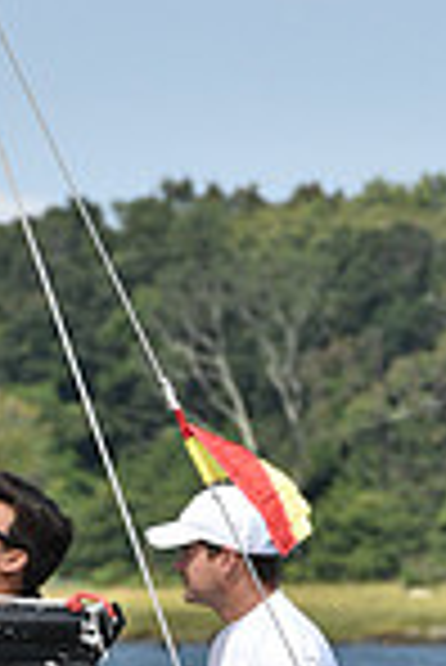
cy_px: 1040
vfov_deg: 2.6
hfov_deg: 1.8
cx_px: 65
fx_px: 14497
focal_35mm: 782
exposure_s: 1/1000
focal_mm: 200
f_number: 9
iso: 320
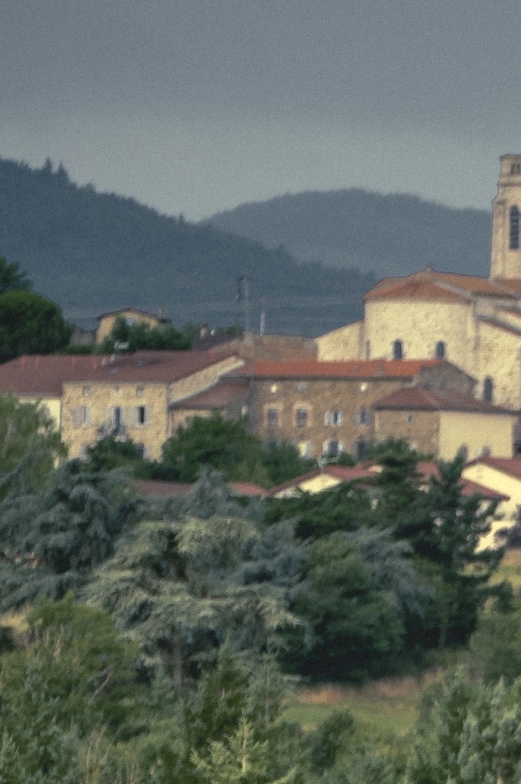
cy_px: 1645
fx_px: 22333
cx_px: 479
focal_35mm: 1027
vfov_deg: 2.0
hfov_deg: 1.3
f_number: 6.3
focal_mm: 229
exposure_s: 1/400
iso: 250
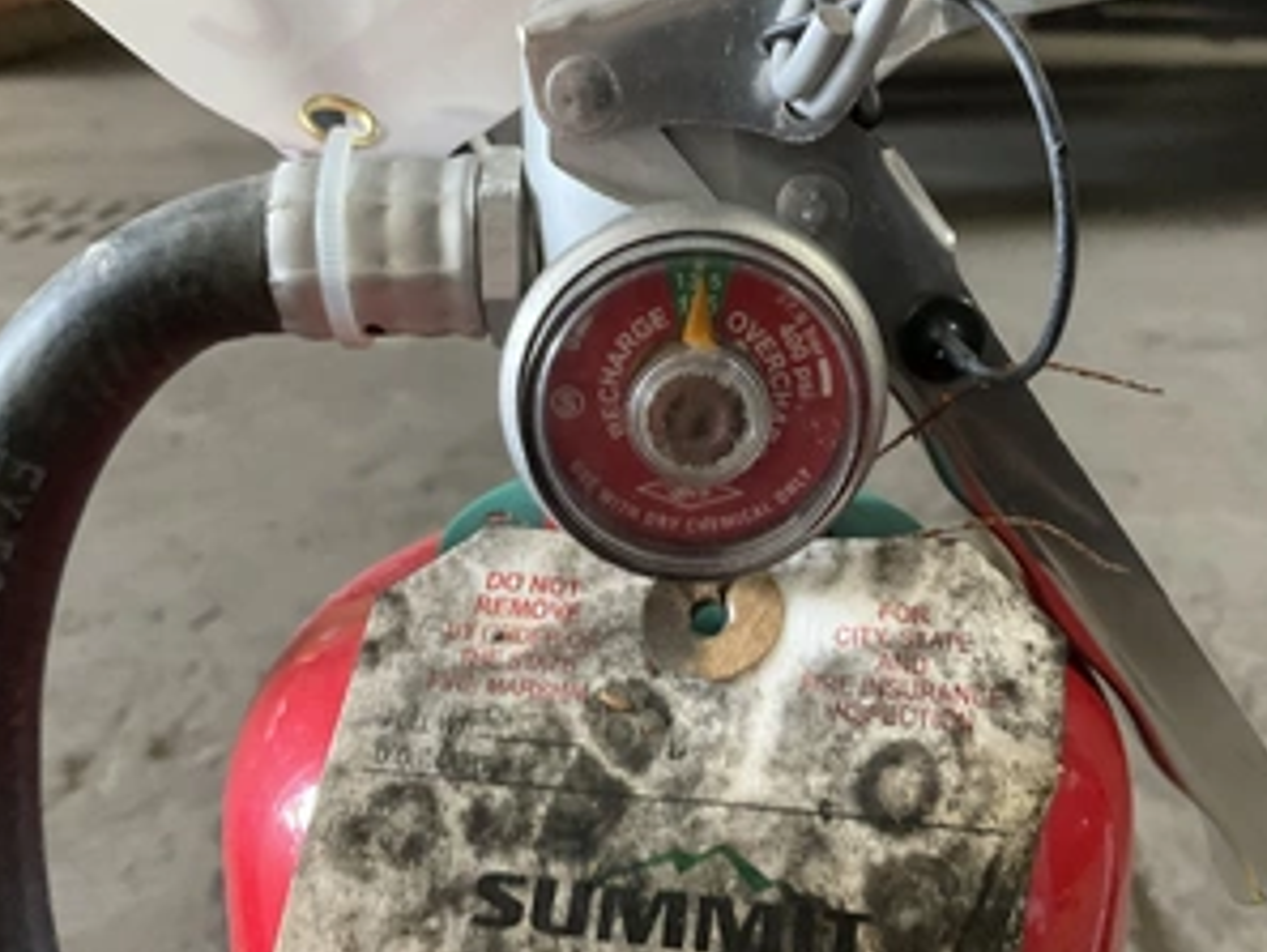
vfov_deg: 36.8
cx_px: 734
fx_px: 1428
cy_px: 444
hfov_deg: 47.7
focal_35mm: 39
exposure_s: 1/60
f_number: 1.8
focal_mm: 3
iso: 200
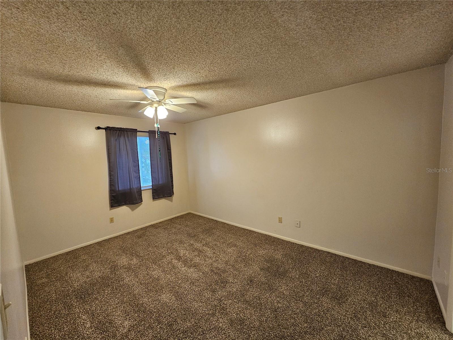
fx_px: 170
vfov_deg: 89.9
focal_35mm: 13
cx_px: 226
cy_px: 170
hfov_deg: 106.2
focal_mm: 2.2
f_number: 2.2
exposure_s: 1/40
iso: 320
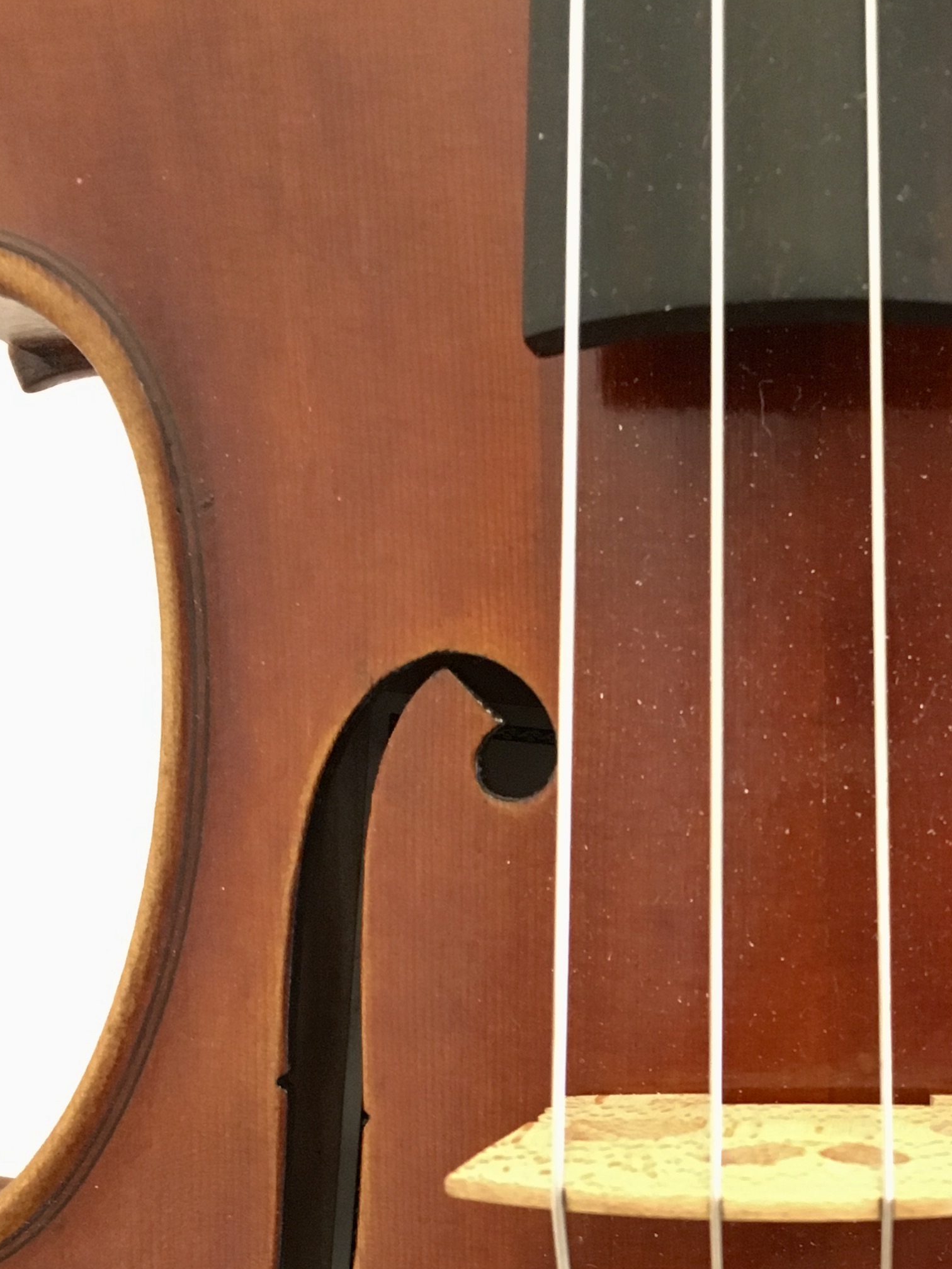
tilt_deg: -7.3
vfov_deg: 32.3
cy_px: 1030
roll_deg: +0.6
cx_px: 846
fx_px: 2127
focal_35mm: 58
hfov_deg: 24.5
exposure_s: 1/17
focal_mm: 4.15
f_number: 2.2
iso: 200
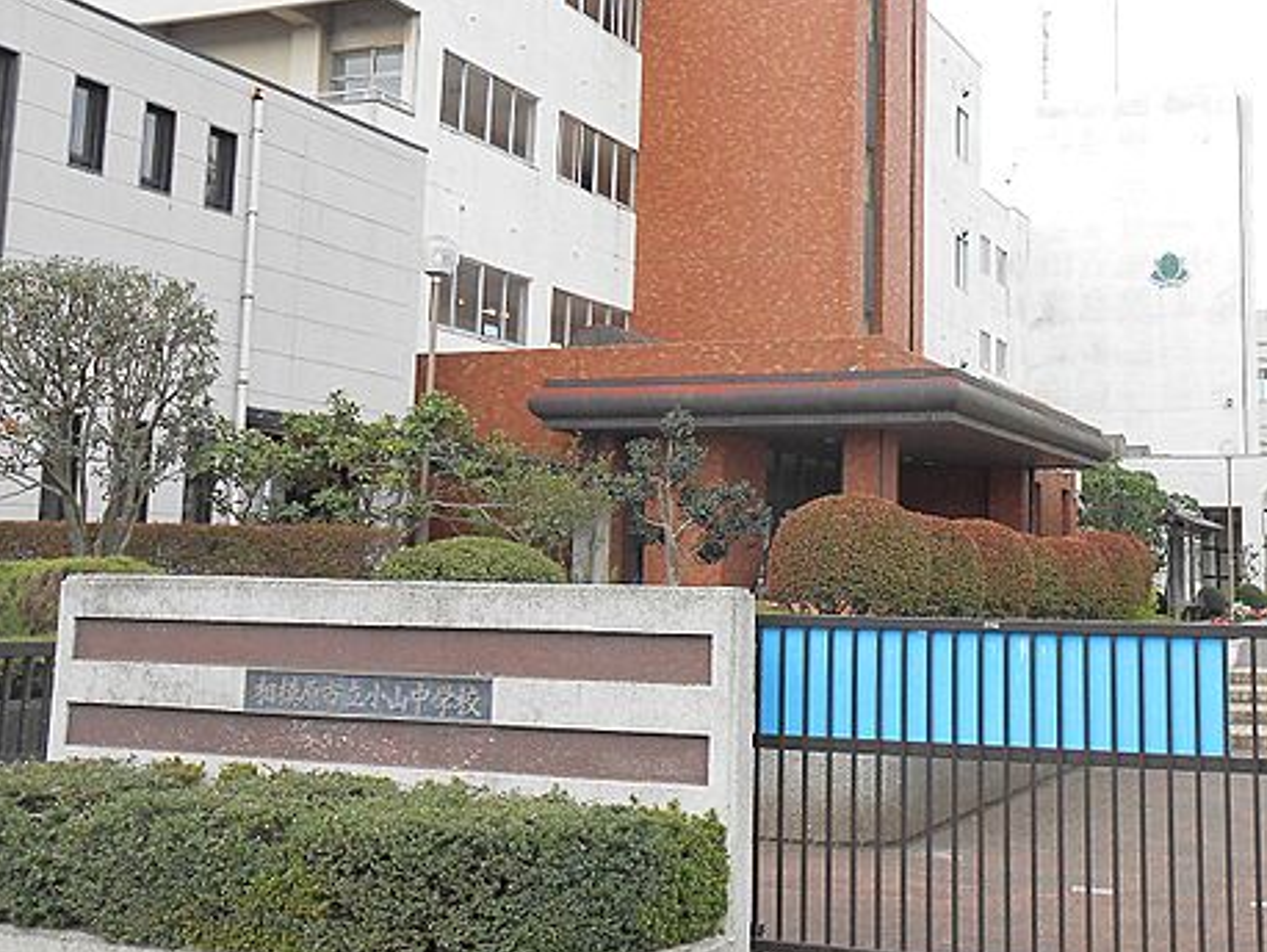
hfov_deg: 40.8
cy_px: 345
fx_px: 1685
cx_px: 830
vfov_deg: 31.4
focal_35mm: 46
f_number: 3.9
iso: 80
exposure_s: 1/160
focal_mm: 6
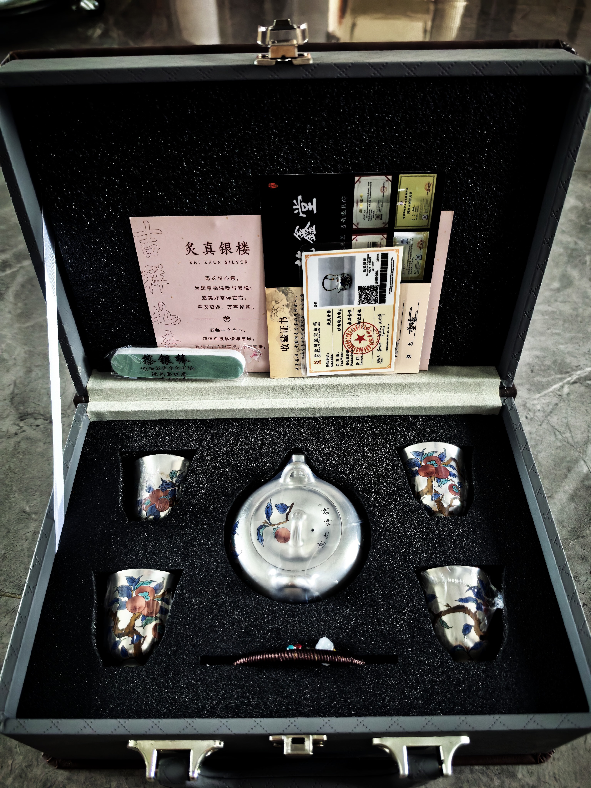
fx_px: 546
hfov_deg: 56.8
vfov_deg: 71.6
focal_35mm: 24
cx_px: 296
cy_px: 394
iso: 320
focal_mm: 5.75
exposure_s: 1/49.8
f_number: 1.4
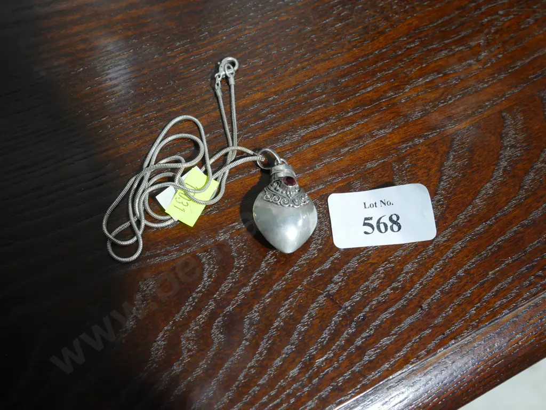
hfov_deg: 41.2
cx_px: 273
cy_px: 205
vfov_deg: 31.5
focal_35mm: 46
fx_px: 726
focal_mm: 23
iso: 1000
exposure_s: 1/60
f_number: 5.1
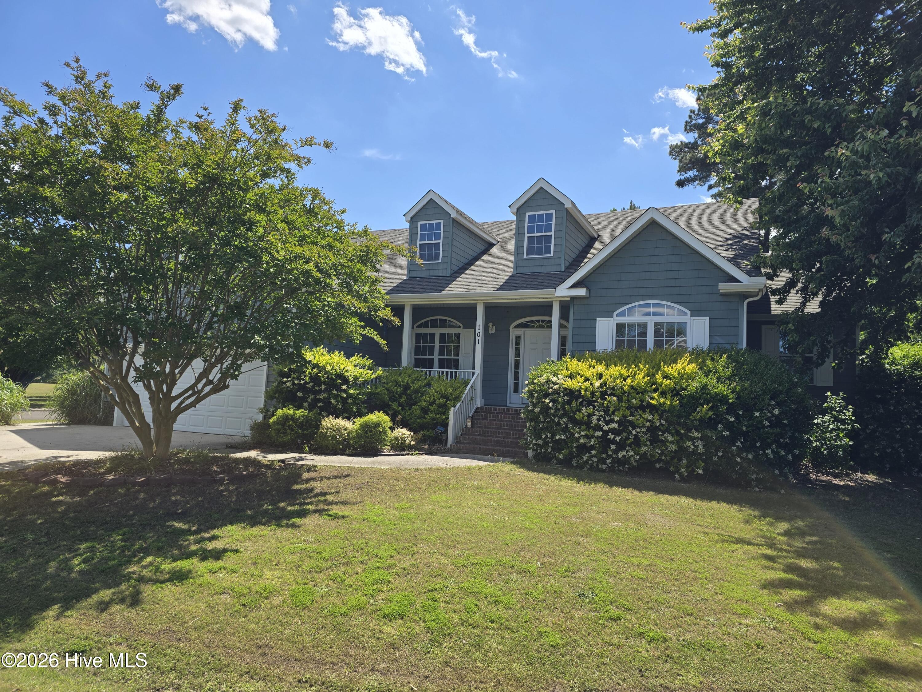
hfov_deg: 73.9
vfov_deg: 58.9
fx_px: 613
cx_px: 461
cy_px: 346
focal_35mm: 23
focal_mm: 6.3
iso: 12
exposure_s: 1/801
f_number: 1.7
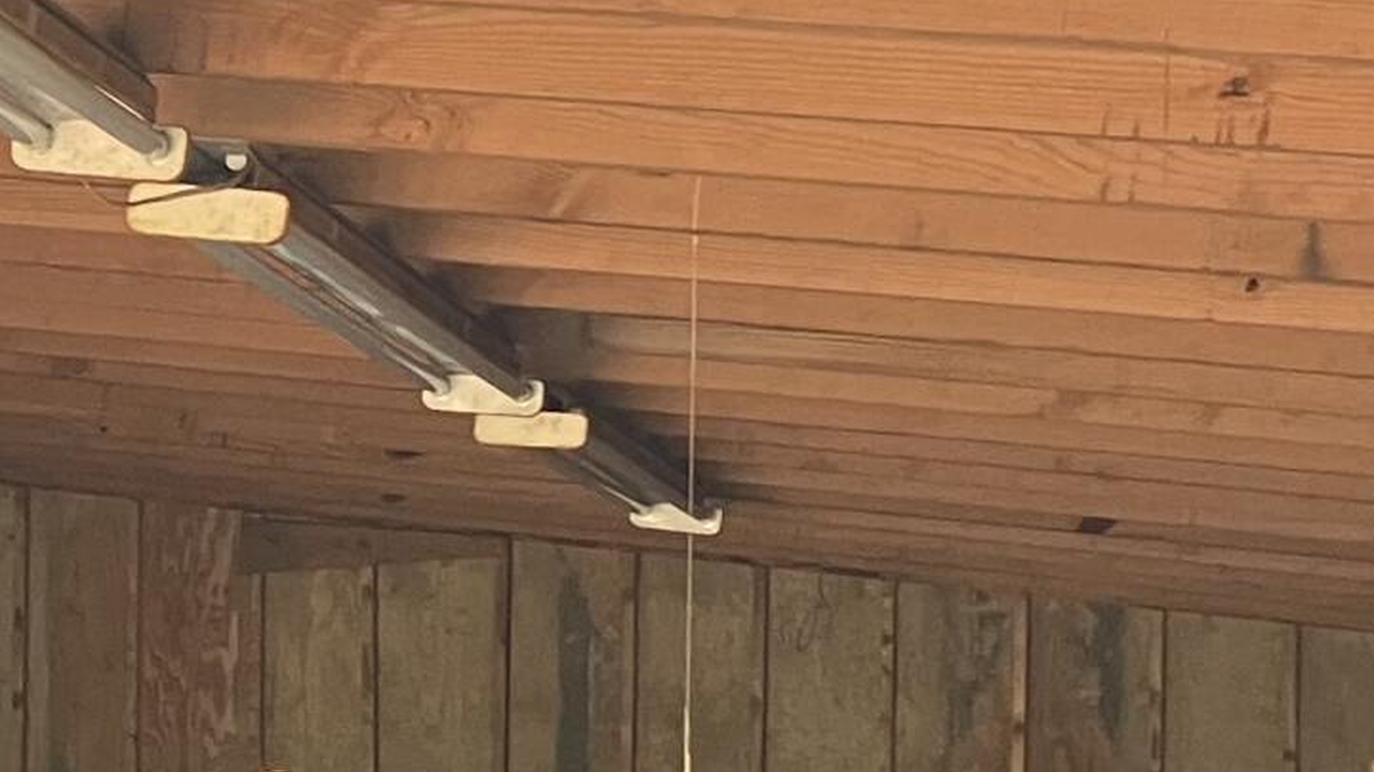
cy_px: 1210
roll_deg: +0.2
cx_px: -297
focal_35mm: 127
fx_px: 4625
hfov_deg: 16.2
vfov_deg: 9.2
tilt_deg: -4.0
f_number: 1.8
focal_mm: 3.99
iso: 100
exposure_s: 1/60
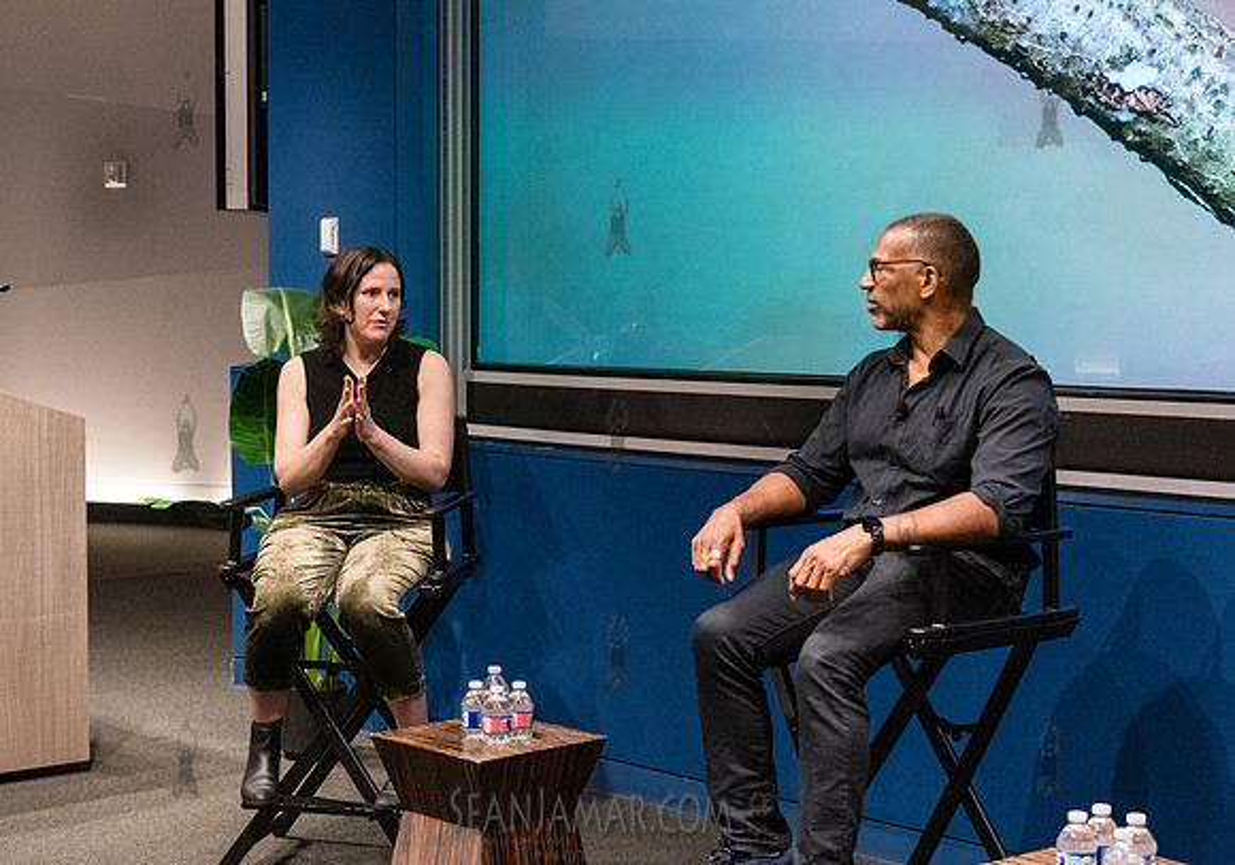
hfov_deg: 31.3
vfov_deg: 22.3
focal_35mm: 63
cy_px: 401
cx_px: 497
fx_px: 2195
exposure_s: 1/200
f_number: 3.5
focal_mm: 52
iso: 6400
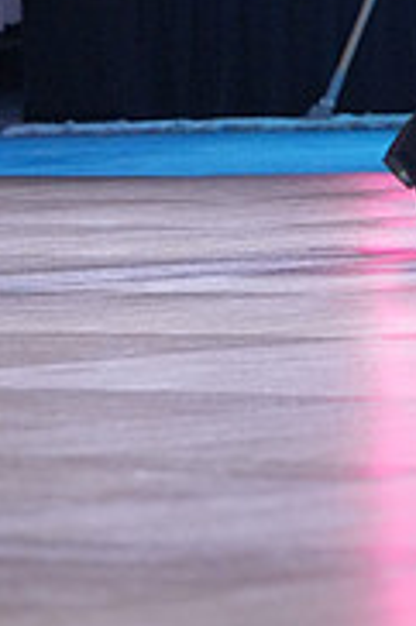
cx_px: 552
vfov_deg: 3.5
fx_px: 10089
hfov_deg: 2.4
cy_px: -323
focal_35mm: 581
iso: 3200
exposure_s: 1/400
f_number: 5.6
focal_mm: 182
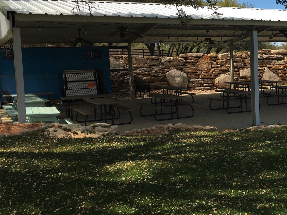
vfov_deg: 28.5
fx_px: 423
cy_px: 104
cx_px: 247
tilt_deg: -5.1
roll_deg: +1.5
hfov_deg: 35.7
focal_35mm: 51
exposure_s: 1/986
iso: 25
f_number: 2.2
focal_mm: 4.15
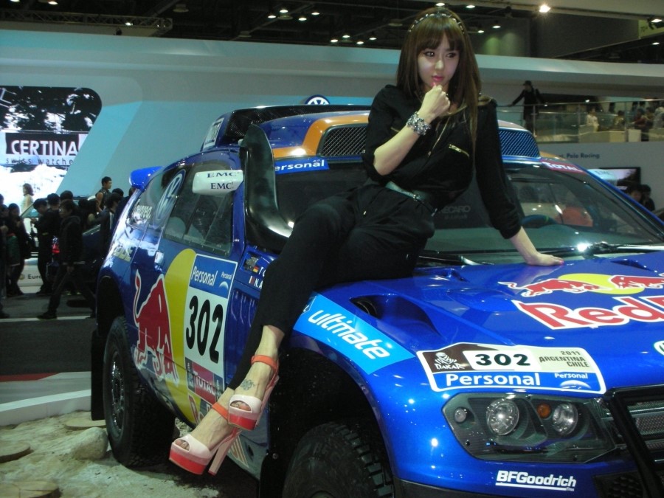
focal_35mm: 53
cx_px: 332
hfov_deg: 36.2
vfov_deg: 27.5
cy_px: 249
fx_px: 1017
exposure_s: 1/60.1
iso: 197
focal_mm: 8.8
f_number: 3.7
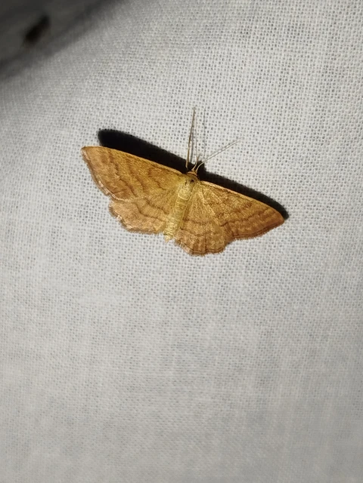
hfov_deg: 26.6
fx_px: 769
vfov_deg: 34.9
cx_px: 182
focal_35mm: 55
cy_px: 242
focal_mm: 5.31
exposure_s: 1/50
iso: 80
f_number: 1.7
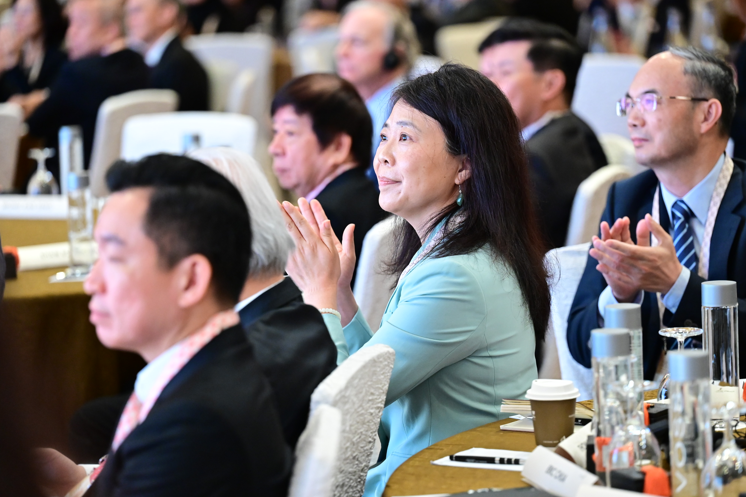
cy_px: 268
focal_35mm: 153
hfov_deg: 13.4
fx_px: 3169
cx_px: 394
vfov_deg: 9.0
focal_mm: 135
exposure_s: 1/200
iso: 5000
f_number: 2.8
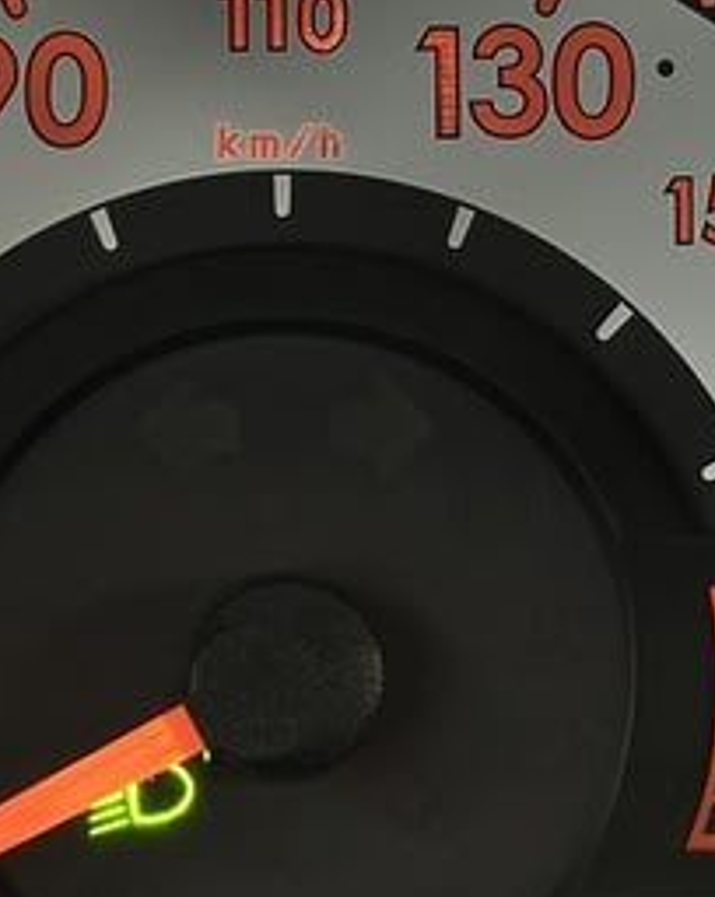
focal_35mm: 165
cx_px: 252
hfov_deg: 9.3
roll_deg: -0.4
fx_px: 4375
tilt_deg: -26.8
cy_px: 583
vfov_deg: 11.7
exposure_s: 1/33
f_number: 1.78
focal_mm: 6.86
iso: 200
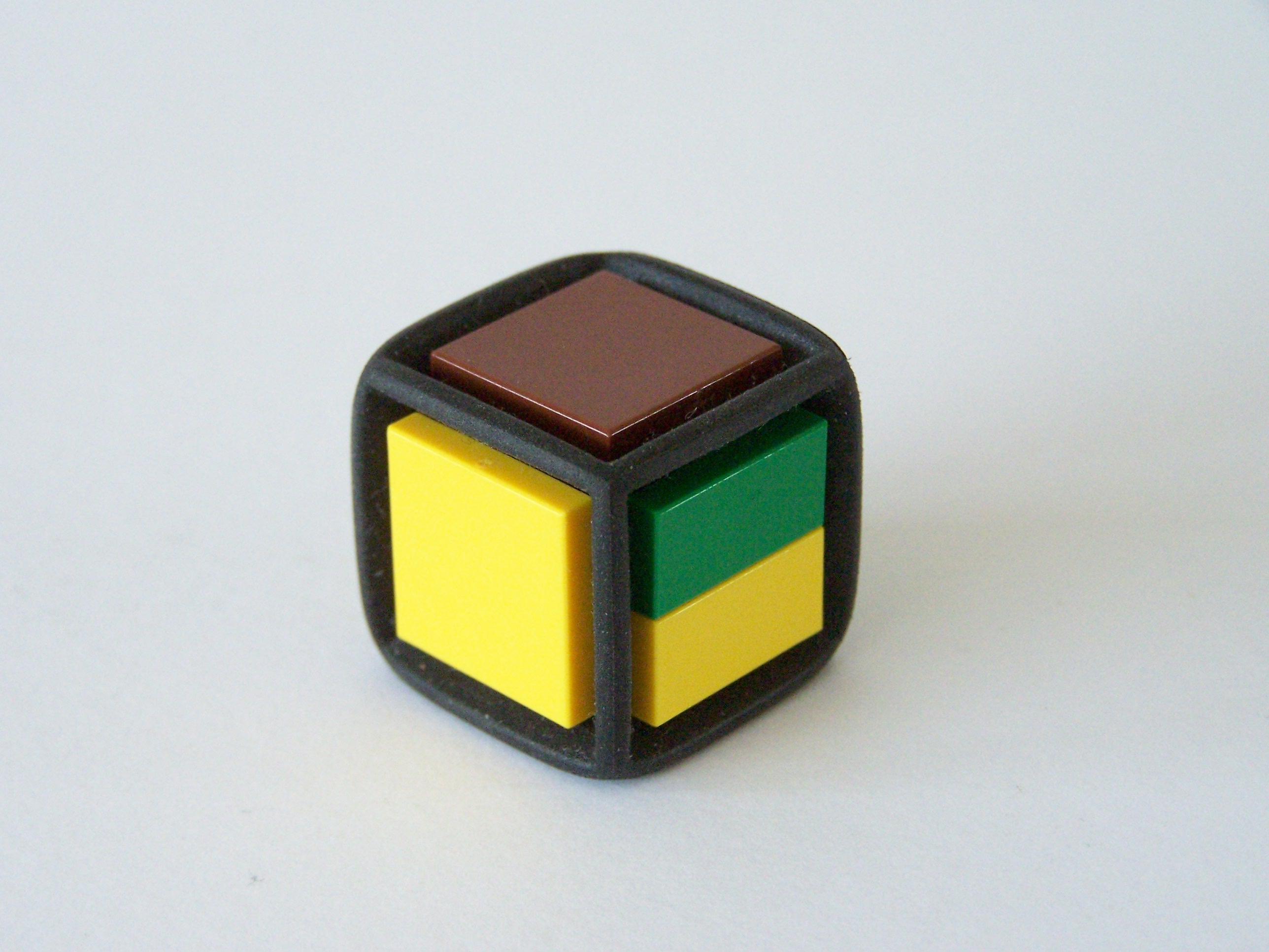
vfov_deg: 15.7
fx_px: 3446
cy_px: 476
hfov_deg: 20.9
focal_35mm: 94
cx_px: 634
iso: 400
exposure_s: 1/30
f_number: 3.2
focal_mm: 15.6
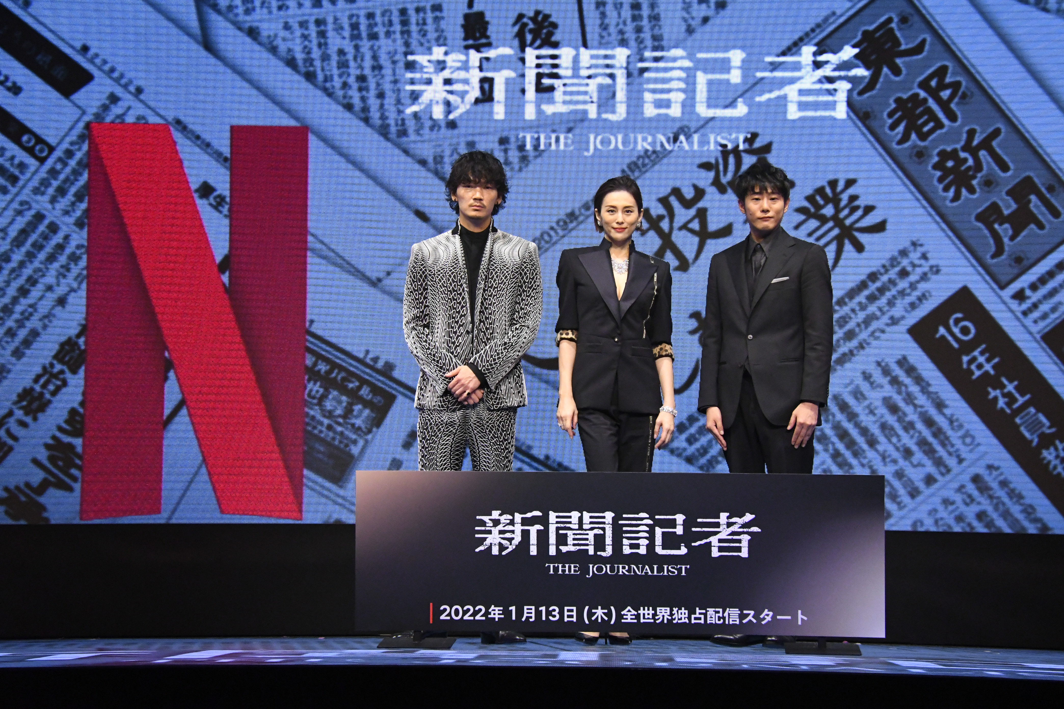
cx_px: 532
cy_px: 354
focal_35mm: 90
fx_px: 2660
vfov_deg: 15.2
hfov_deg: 22.6
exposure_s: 1/400
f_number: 7.1
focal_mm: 60
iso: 8000
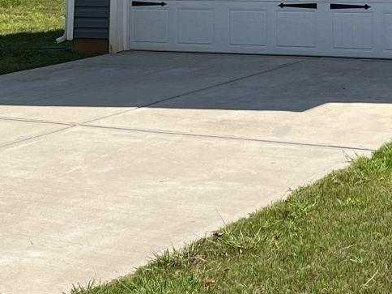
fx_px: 1246
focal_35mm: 110
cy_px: -209
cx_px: 338
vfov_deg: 12.5
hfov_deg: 17.7
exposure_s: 1/3135
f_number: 1.6
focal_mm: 5.1
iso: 50
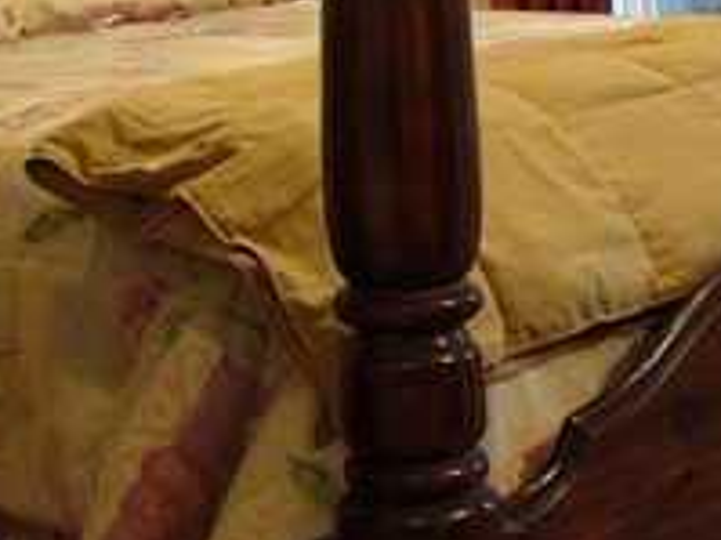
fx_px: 2415
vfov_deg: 12.2
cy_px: -250
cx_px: 779
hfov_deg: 16.5
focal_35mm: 116
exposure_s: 1/10
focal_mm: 6
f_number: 2.8
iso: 100
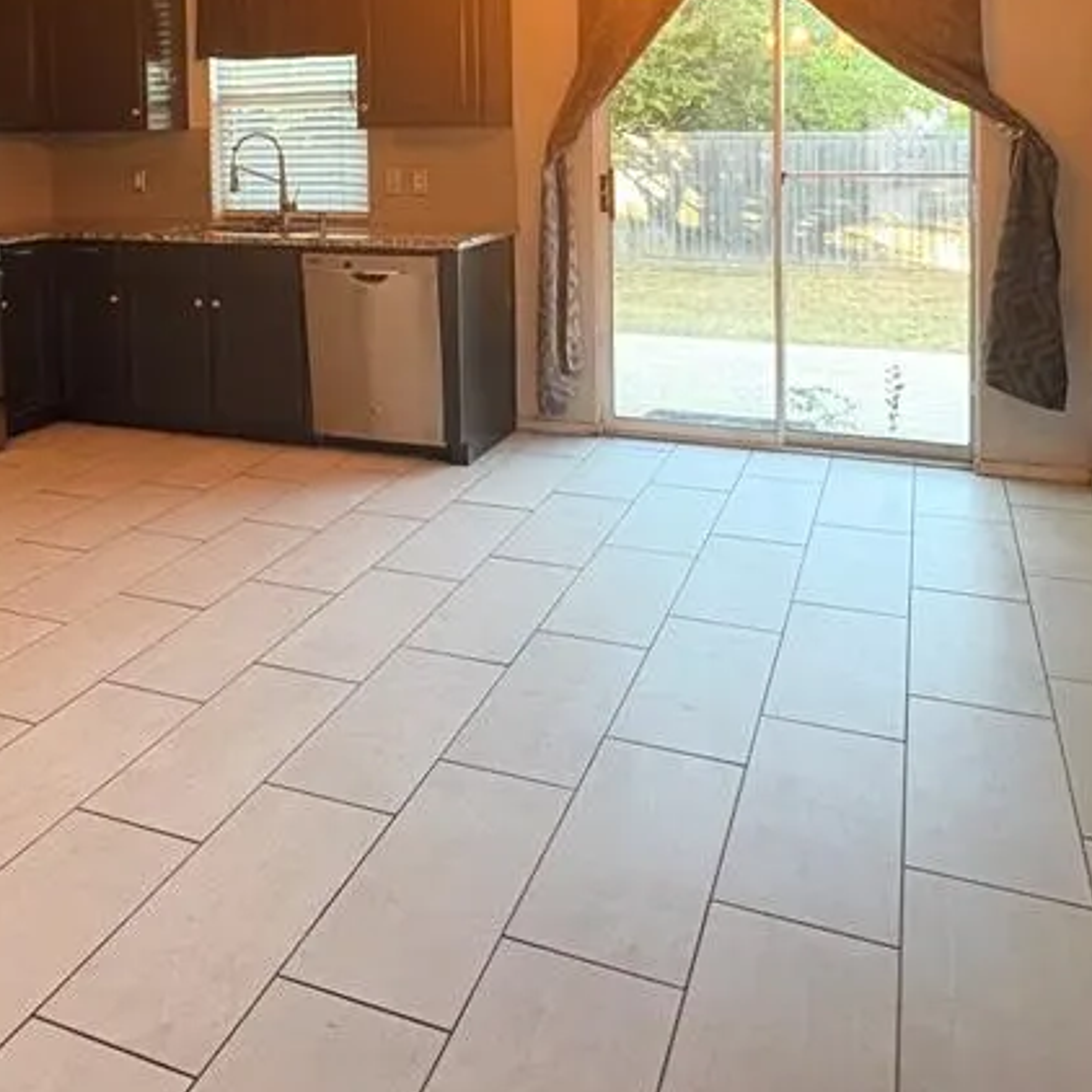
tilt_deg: -2.1
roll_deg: +1.4
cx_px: 492
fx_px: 1071
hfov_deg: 53.9
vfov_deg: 49.8
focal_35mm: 30
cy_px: 171
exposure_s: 1/60
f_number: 2.2
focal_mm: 2.22
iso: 800
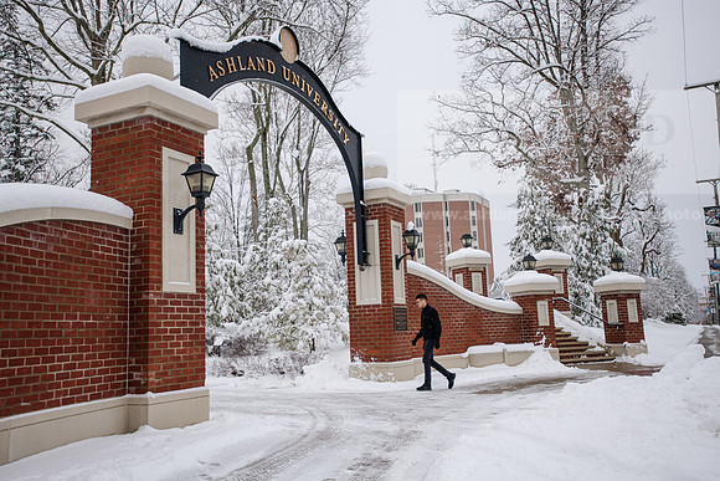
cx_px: 360
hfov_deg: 58.7
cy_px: 240
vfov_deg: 41.1
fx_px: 640
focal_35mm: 32
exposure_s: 1/500
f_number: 3.5
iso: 160
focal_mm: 32
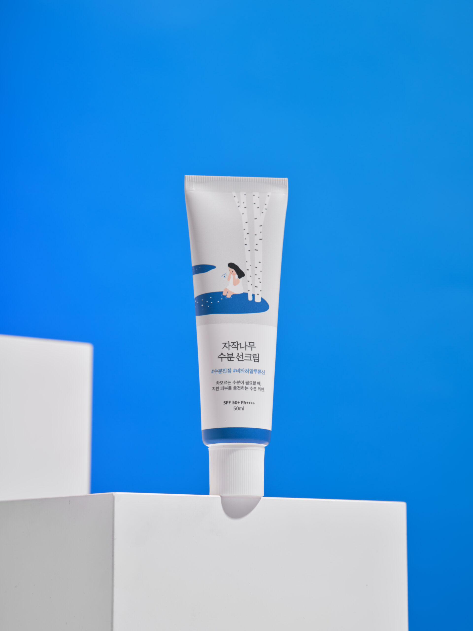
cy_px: 316
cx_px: 236
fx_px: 1731
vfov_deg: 20.7
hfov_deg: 15.6
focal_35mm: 95
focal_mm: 120
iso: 100
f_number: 10
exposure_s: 1/125
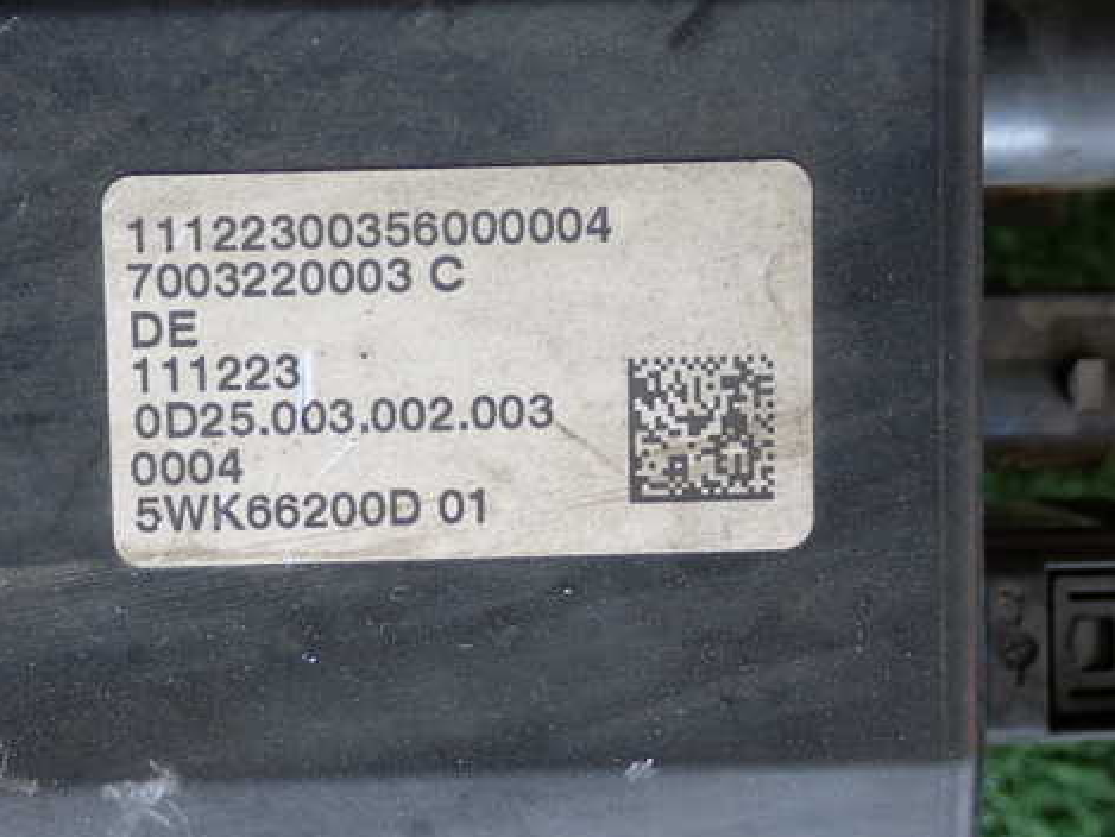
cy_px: 476
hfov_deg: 30.1
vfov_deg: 22.9
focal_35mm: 64
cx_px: 426
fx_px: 2062
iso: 200
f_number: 3.2
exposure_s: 1/60
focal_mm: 9.01
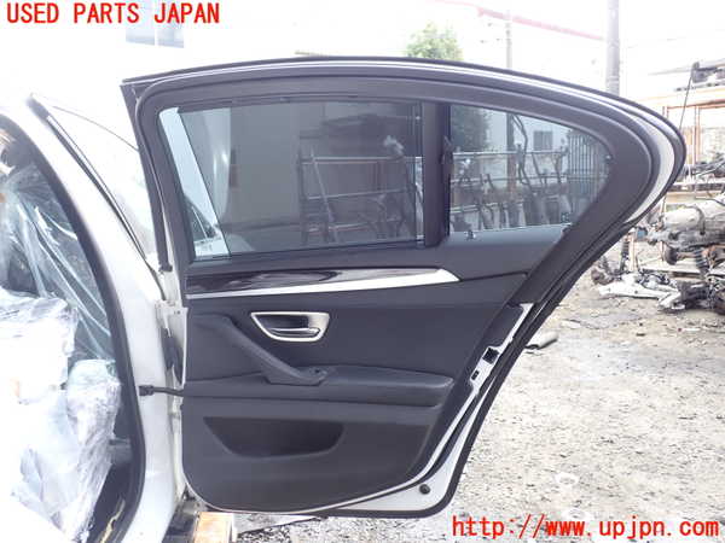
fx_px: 628
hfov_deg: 60.0
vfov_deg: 46.8
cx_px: 362
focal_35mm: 30
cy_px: 272
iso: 100
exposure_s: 1/100
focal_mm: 5.4
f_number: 3.2
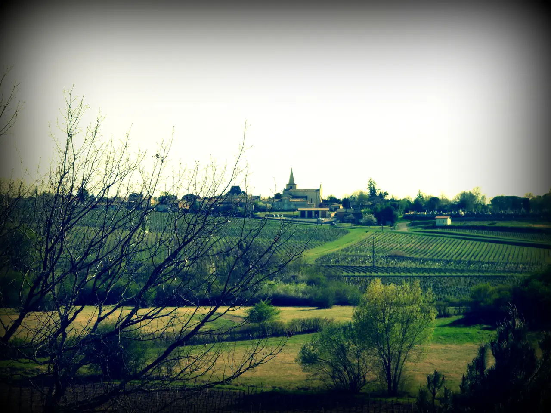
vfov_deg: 15.1
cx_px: 276
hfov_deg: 20.0
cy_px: 206
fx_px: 1560
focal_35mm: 98
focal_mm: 17.5
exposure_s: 1/320
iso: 100
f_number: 6.2
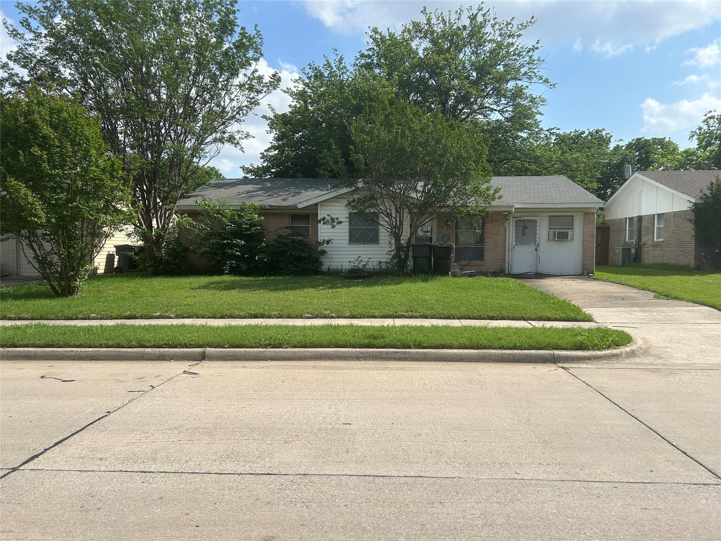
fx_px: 542
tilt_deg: -4.0
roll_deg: +0.5
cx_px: 360
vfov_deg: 53.1
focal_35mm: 26
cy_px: 270
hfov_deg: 67.3
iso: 50
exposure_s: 1/5076
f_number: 1.5
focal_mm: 5.7
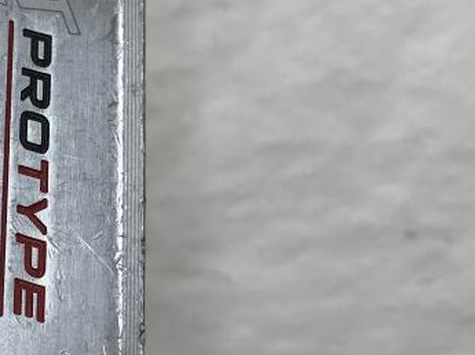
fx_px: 1069
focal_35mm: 78
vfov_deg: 18.9
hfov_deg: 24.0
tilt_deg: -80.0
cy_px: 160
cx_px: 6
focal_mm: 3.99
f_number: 1.8
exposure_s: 1/119
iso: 20
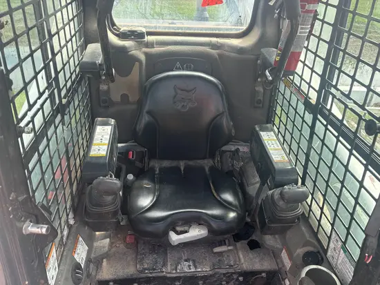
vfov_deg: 53.1
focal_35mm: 26
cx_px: 190
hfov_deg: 67.3
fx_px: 286
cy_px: 142
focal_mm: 5.96
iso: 50
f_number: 1.6
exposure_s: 1/525
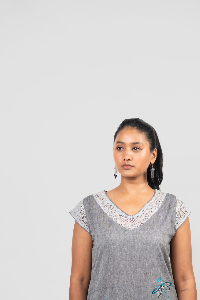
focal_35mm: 114
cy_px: 203
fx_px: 950
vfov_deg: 17.9
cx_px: 124
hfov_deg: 12.0
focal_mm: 82
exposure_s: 1/200
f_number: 4
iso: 200
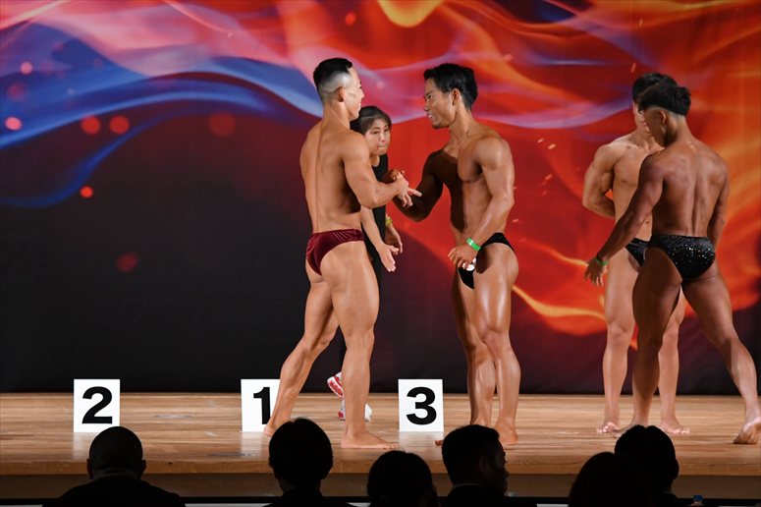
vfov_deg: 6.8
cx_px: 380
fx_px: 4268
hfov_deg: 10.2
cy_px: 254
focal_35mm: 202
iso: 3200
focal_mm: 135
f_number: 5.6
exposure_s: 1/400
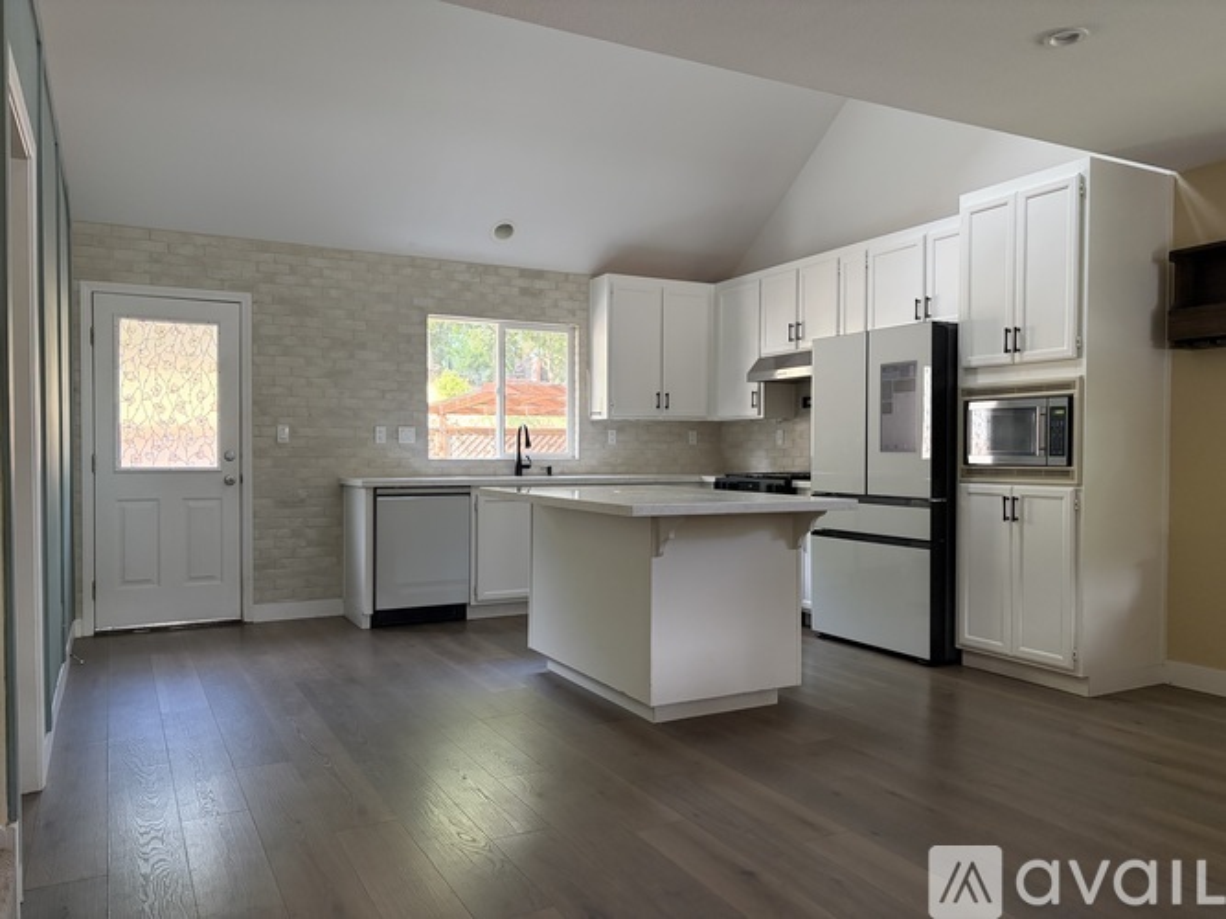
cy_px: 460
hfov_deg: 67.3
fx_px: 921
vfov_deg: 53.0
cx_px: 613
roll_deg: +0.0
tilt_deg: -0.8
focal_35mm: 26
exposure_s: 1/60
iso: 250
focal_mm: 5.96
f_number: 1.6
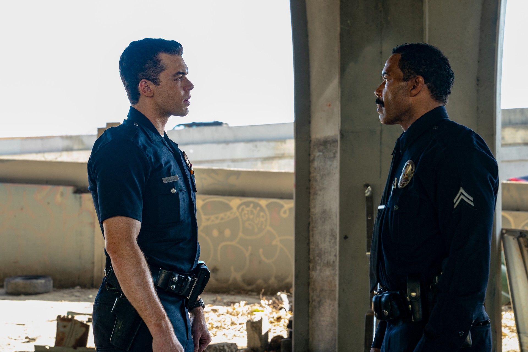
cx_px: 264
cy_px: 176
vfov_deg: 21.2
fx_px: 939
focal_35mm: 64
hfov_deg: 31.4
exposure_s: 1/250
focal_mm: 64
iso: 1600
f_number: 5.6
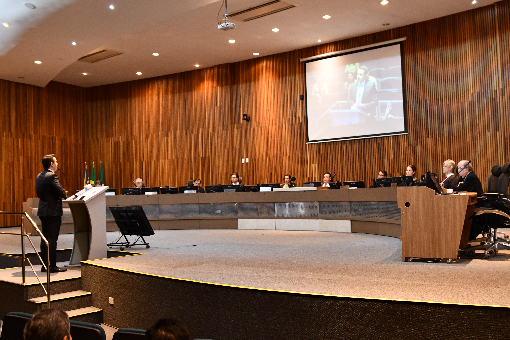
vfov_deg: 34.2
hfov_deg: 49.6
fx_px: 552
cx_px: 255
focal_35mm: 39
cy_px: 170
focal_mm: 26
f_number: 2.8
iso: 3200
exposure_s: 1/125
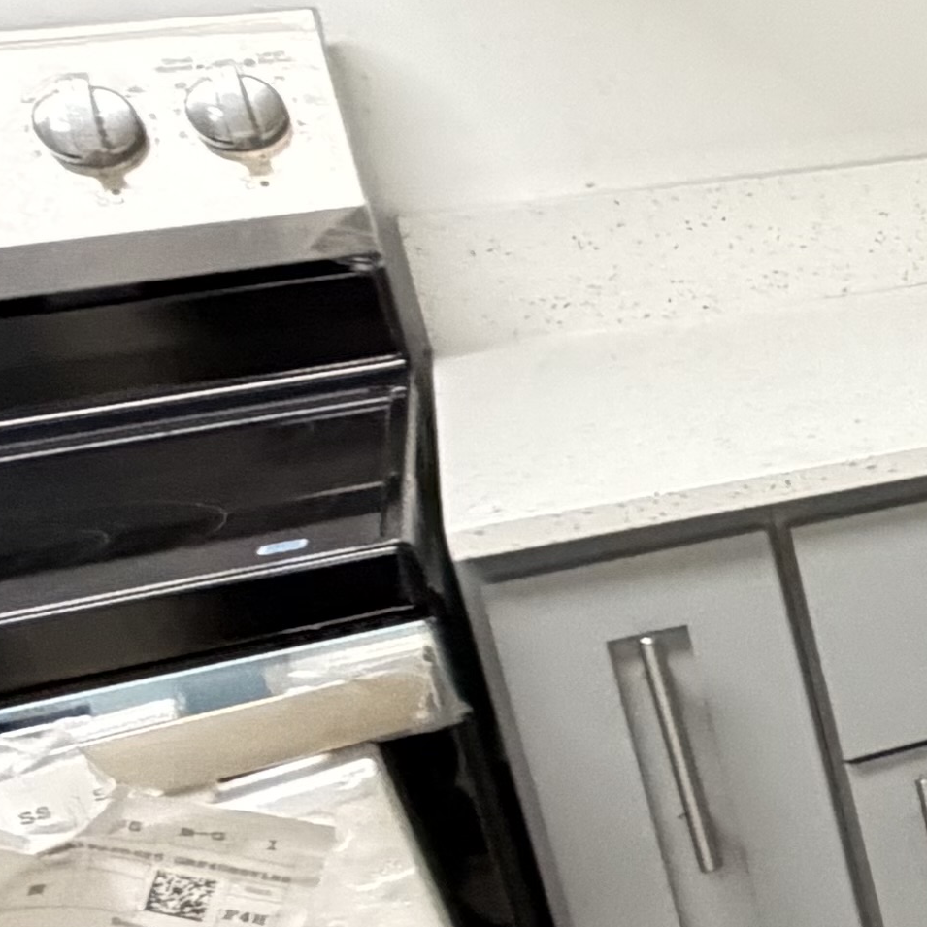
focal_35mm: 74
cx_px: 2433
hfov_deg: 13.4
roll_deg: +2.5
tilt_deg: -16.5
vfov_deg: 23.3
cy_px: 381
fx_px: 2242
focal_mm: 2.22
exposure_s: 1/60
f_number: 2.2
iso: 500
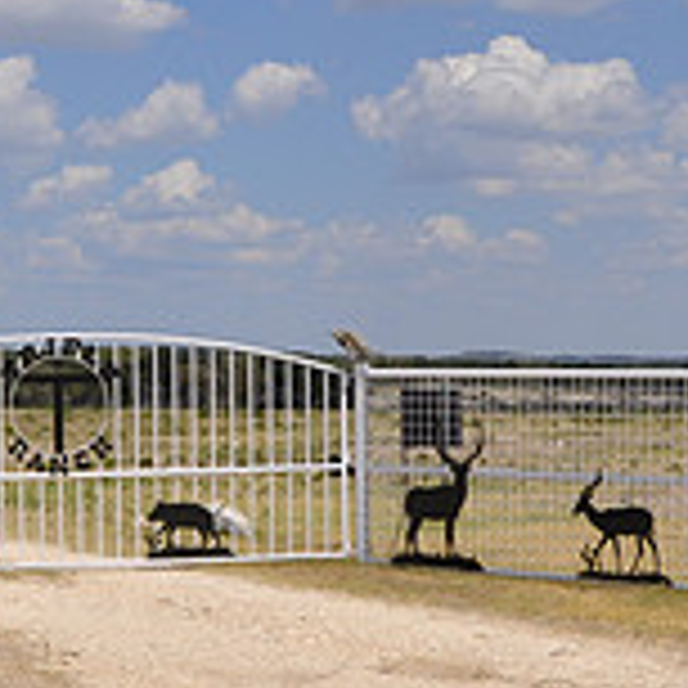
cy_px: 492
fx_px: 2285
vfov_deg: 17.1
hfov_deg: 17.0
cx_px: 162
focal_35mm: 102
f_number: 8
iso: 200
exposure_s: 1/250
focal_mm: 21
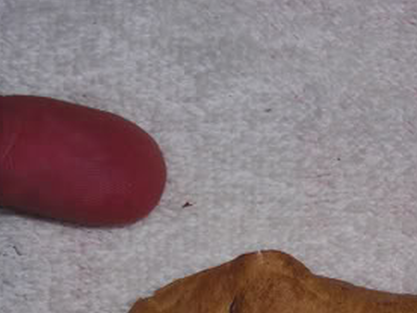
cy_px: 339
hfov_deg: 20.5
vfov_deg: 15.2
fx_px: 1144
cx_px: 293
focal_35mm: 95
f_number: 6.6
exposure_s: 1/60.1
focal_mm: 6.8
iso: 50
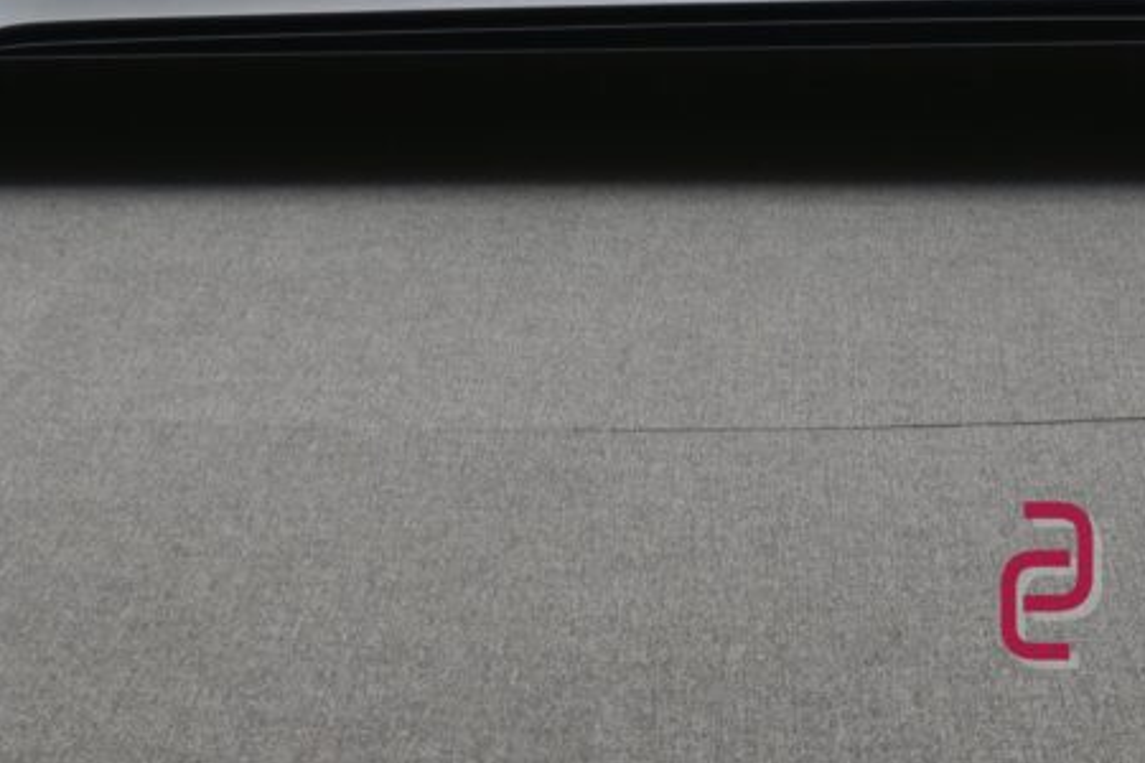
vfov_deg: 8.4
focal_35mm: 156
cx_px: 631
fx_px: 4960
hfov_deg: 13.2
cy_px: -642
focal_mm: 27.5
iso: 500
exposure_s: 1/40
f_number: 4.5
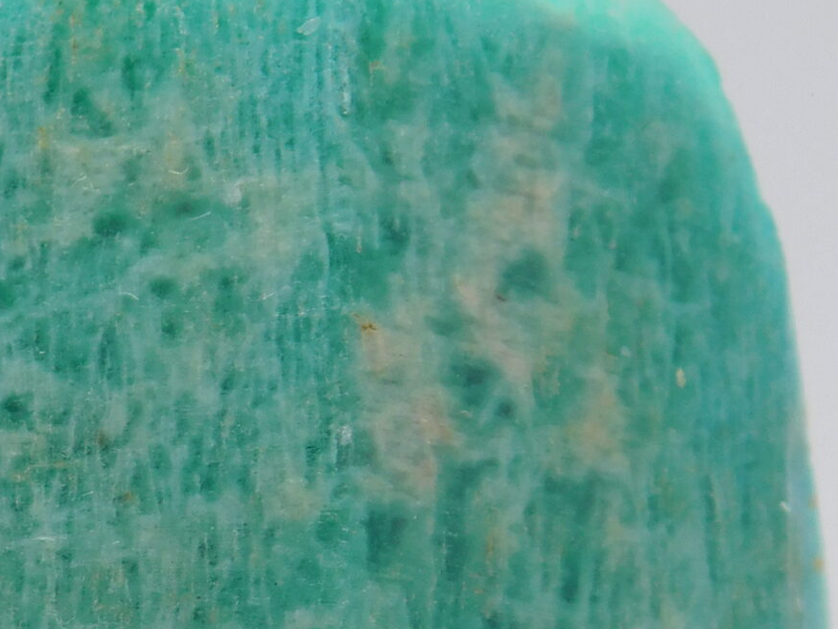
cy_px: 706
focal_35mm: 150
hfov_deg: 13.0
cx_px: -39
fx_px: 3632
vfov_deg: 9.8
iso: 125
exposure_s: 1/200
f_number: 3.8
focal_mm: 9
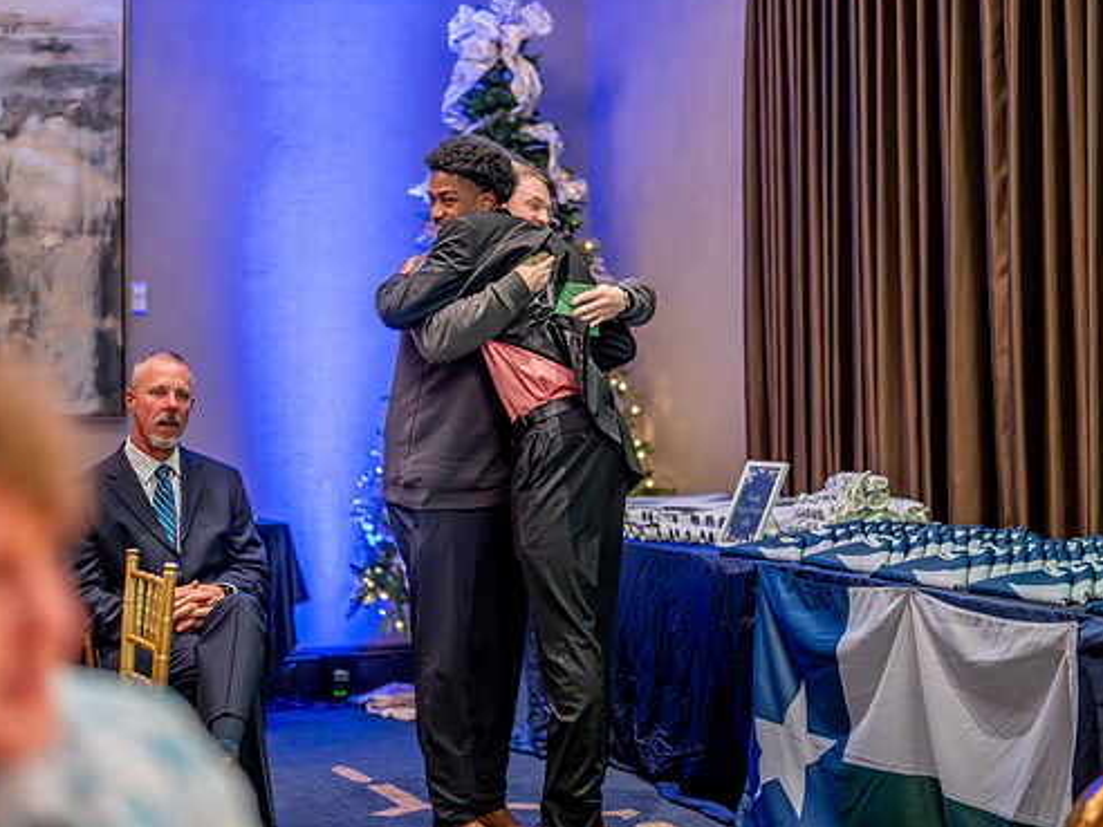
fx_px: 2294
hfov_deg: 27.0
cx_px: 543
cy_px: 341
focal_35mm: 72
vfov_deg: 20.4
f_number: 1.2
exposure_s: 1/400
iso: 1600
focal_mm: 50
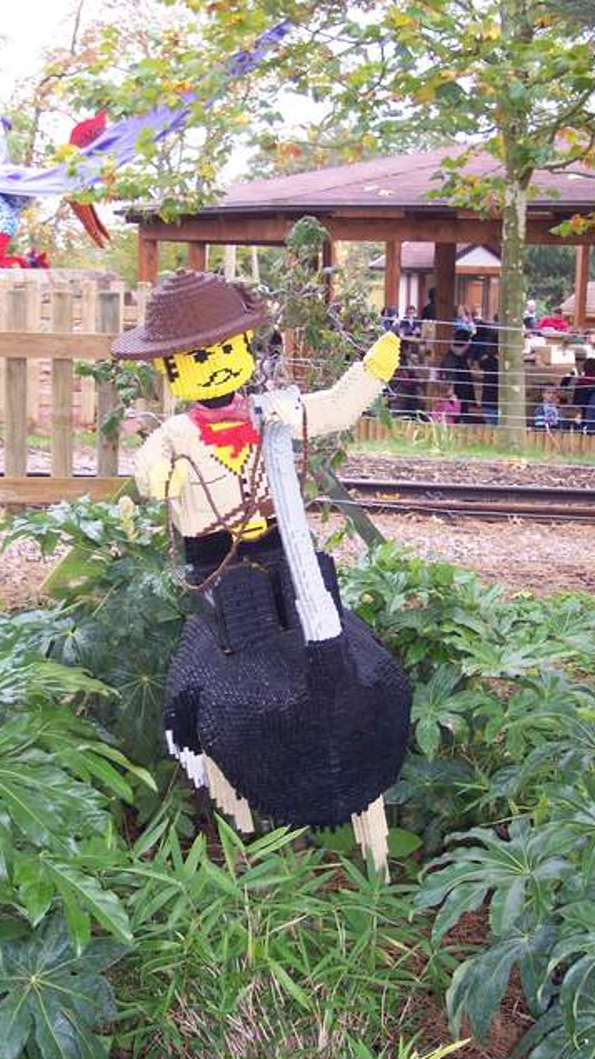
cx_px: 268
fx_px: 1571
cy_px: 530
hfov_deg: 21.4
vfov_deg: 37.2
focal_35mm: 56
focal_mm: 10.7
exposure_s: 1/60
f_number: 3.4
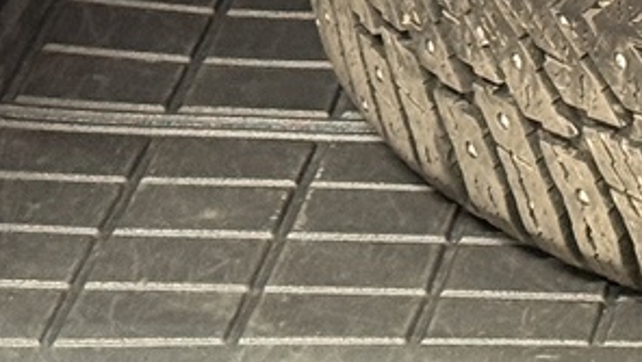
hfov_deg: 8.1
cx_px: 1215
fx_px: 4327
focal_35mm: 254
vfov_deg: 4.7
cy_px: -540
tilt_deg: -14.8
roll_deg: -0.6
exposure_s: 1/40
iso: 320
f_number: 1.78
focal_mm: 6.76
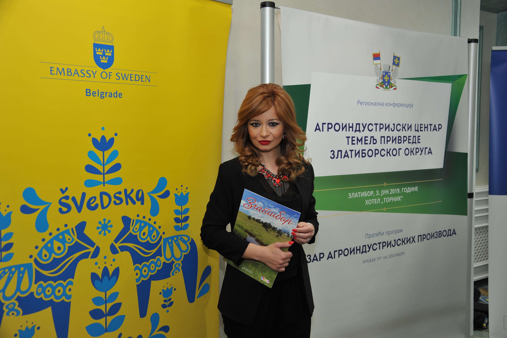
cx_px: 254
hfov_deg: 53.2
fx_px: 507
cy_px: 169
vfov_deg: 36.8
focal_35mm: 36
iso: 1250
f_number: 5.6
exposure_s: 1/100
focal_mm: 36
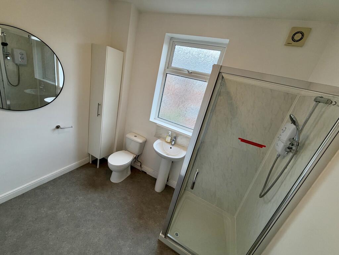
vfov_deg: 85.7
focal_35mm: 14
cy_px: 128
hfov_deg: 102.1
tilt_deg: -19.2
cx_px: 170
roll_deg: -13.4
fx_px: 137
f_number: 2.2
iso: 160
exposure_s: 1/100
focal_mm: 2.22
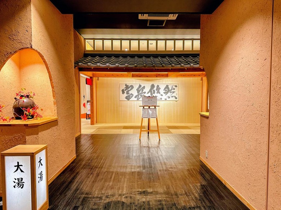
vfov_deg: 56.8
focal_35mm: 24
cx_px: 140
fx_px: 195
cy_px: 105
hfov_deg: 71.6
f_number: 1.78
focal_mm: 6.86
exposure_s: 1/100
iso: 160
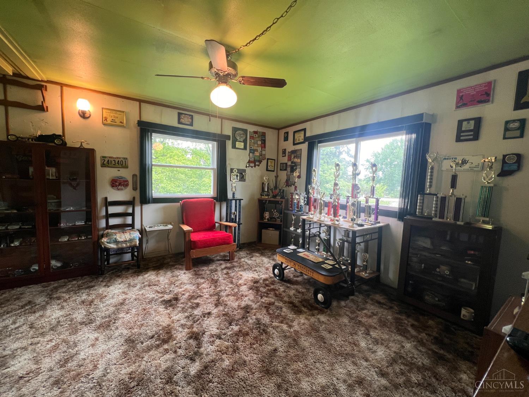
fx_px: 199
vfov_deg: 89.9
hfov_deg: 106.2
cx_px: 264
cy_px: 198
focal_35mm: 13
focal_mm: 1.57
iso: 125
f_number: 1.8
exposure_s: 1/60
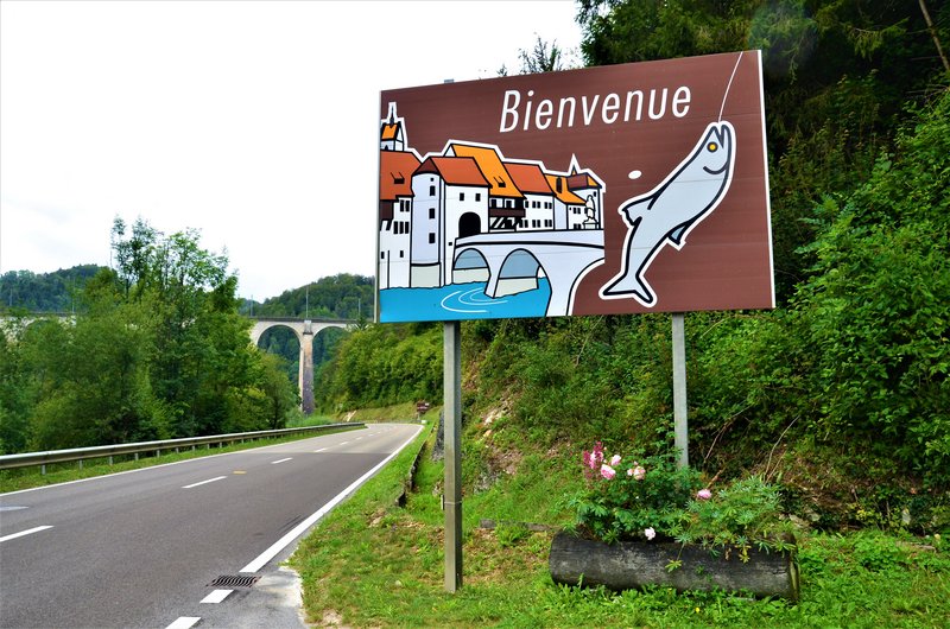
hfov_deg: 59.6
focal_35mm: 32
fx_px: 830
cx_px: 475
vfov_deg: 41.5
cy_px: 314
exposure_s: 1/40
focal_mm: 21
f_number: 7.1
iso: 400
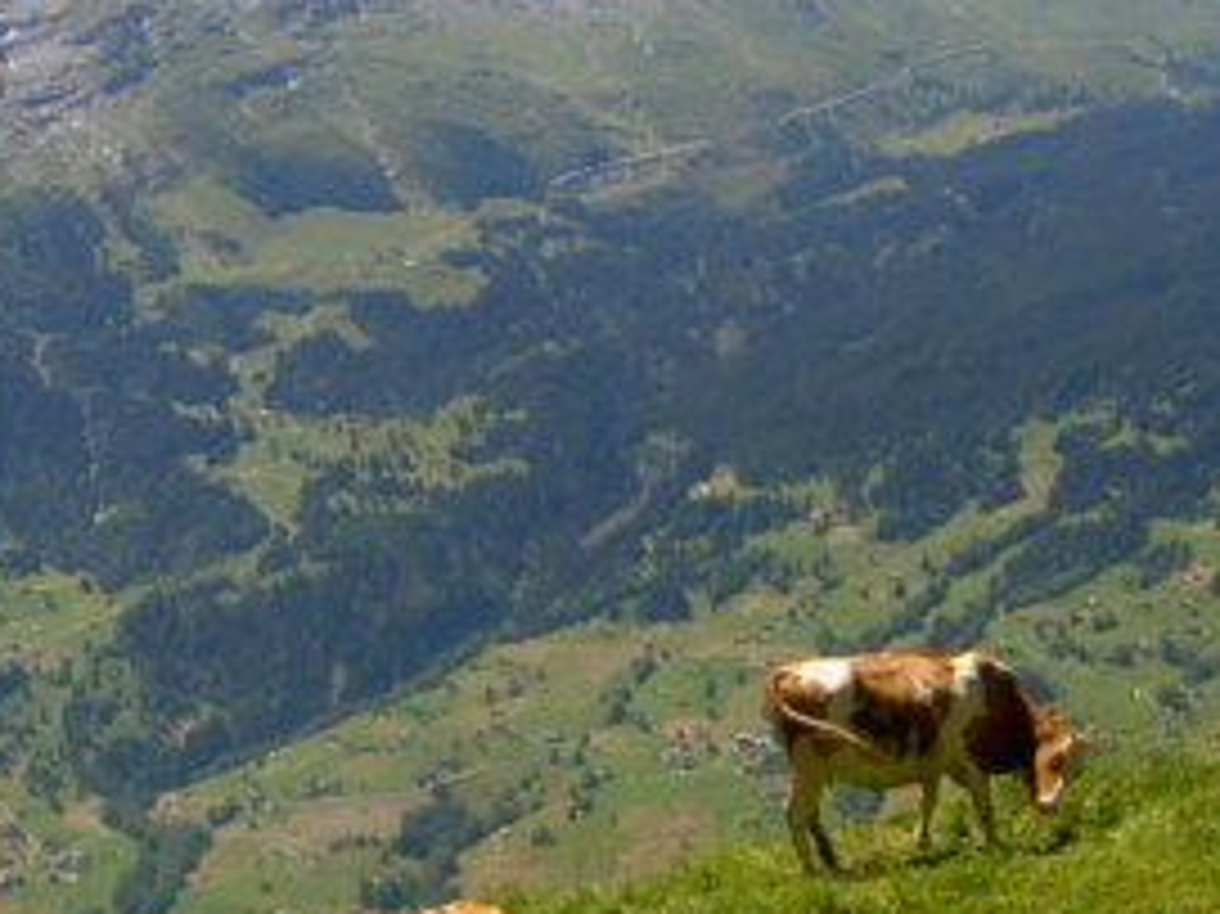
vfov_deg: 16.0
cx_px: 344
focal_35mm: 91
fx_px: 3206
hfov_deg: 21.4
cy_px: 106
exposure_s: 1/320
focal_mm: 5.6
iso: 50
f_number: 4.7
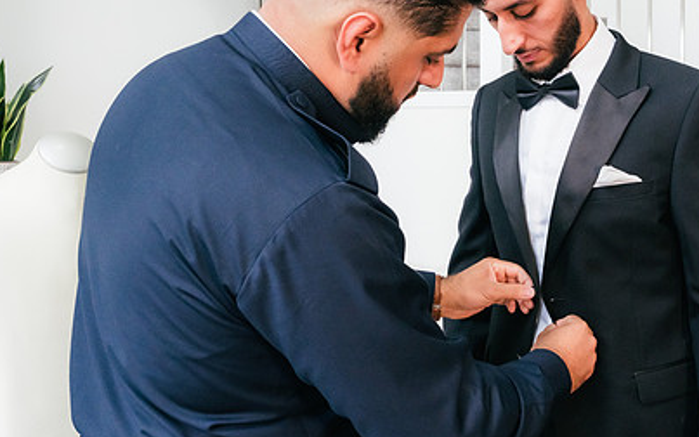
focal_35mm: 47
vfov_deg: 27.2
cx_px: 451
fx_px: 895
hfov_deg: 42.2
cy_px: 140
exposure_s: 1/160
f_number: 9
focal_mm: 32
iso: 6400
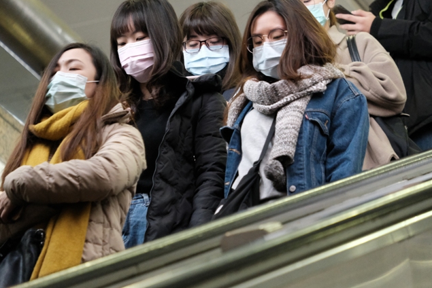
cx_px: 216
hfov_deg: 7.5
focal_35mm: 274
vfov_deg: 5.0
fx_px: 3289
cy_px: 144
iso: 8000
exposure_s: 1/140
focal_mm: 181.1
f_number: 4.7
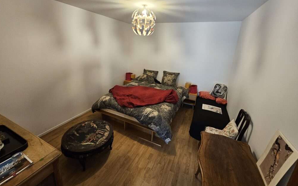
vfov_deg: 78.1
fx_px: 114
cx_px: 148
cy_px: 79
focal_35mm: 14
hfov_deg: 105.3
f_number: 2.2
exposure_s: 1/30
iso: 400
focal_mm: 2.2
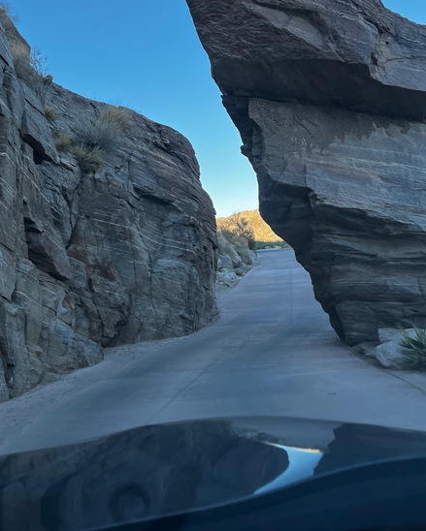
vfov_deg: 50.7
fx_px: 551
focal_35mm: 35
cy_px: 184
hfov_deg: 42.1
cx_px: 181
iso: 50
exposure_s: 1/814
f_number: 1.5
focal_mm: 5.7
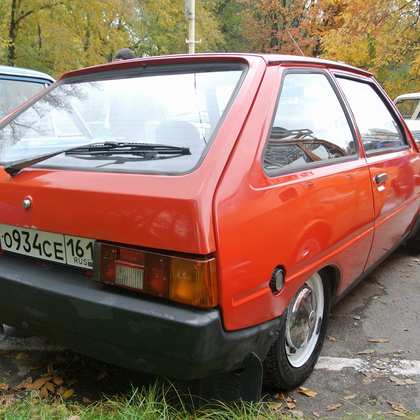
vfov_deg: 44.9
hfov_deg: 44.8
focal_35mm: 37
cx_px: 184
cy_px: 210
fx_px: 508
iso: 200
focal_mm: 11
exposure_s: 1/100
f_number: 3.5
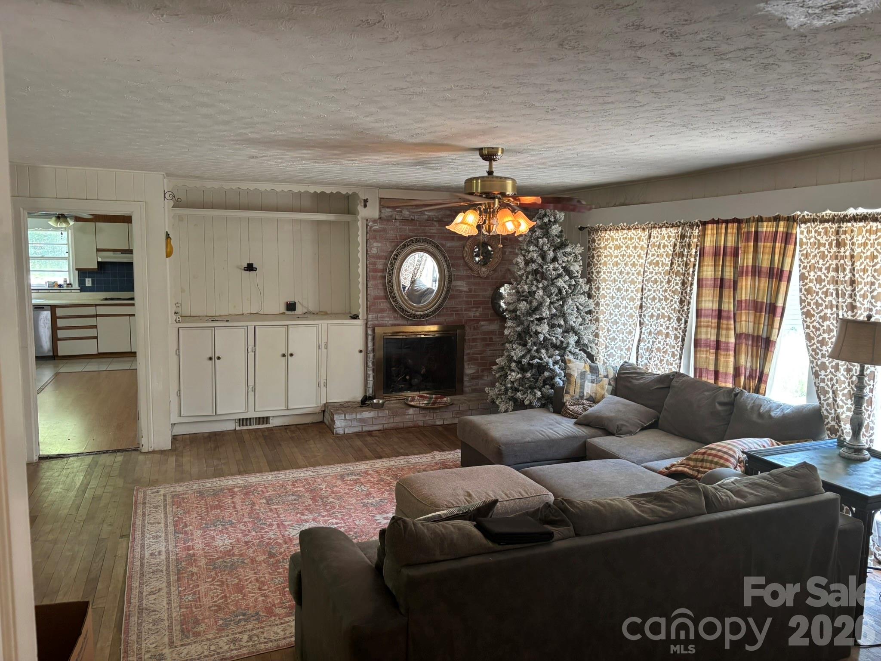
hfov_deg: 67.3
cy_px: 330
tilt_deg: -6.8
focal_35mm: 26
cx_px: 440
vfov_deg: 53.1
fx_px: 662
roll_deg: -1.0
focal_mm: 5.96
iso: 160
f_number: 1.6
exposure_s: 1/60
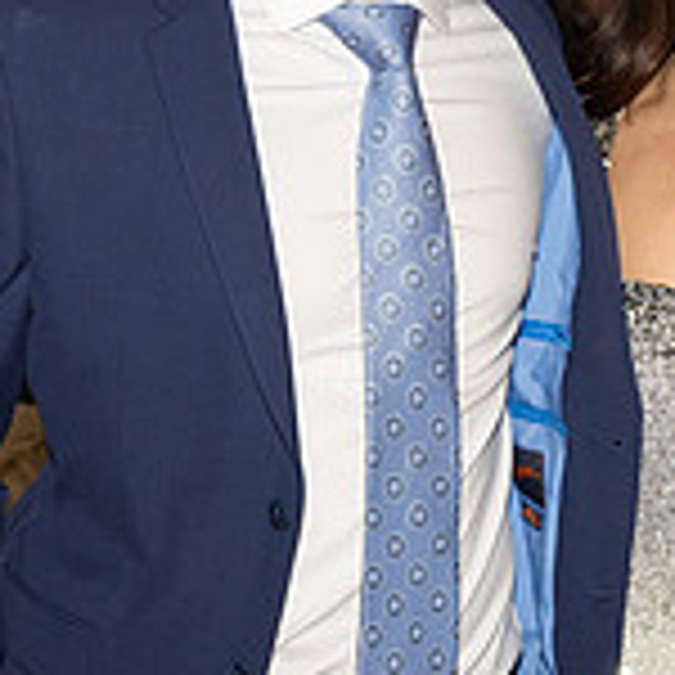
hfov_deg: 11.2
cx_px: 845
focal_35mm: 153
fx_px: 3375
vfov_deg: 11.4
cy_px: 273
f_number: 5.6
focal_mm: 42
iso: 800
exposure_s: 1/100
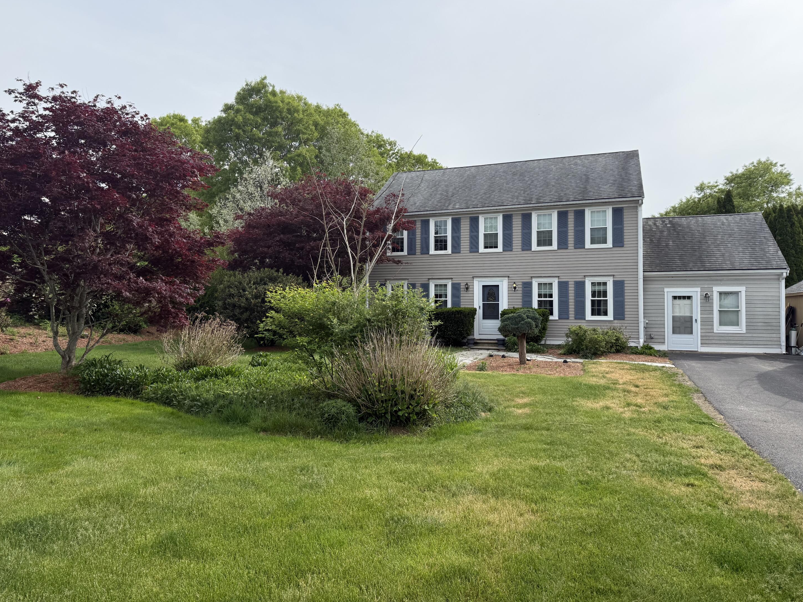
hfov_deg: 69.4
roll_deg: +0.2
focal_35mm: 25
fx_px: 580
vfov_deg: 54.9
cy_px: 290
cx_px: 386
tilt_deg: +1.5
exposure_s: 1/3953
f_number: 1.78
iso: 100
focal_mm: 6.76
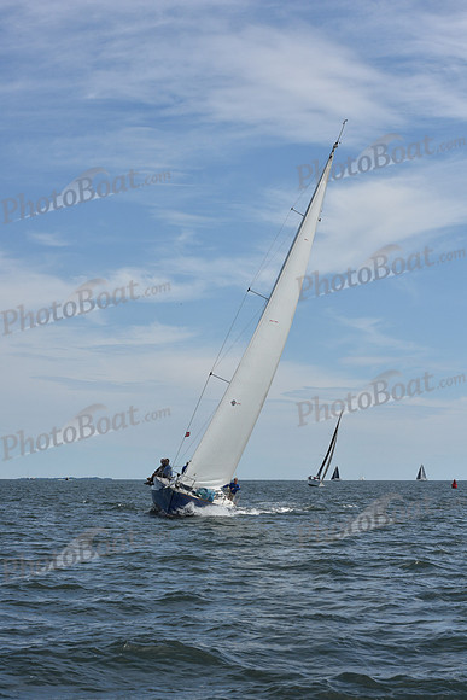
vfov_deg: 28.8
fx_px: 1361
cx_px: 234
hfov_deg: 19.5
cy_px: 350
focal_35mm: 70
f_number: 11
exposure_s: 1/1000
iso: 320
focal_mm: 70
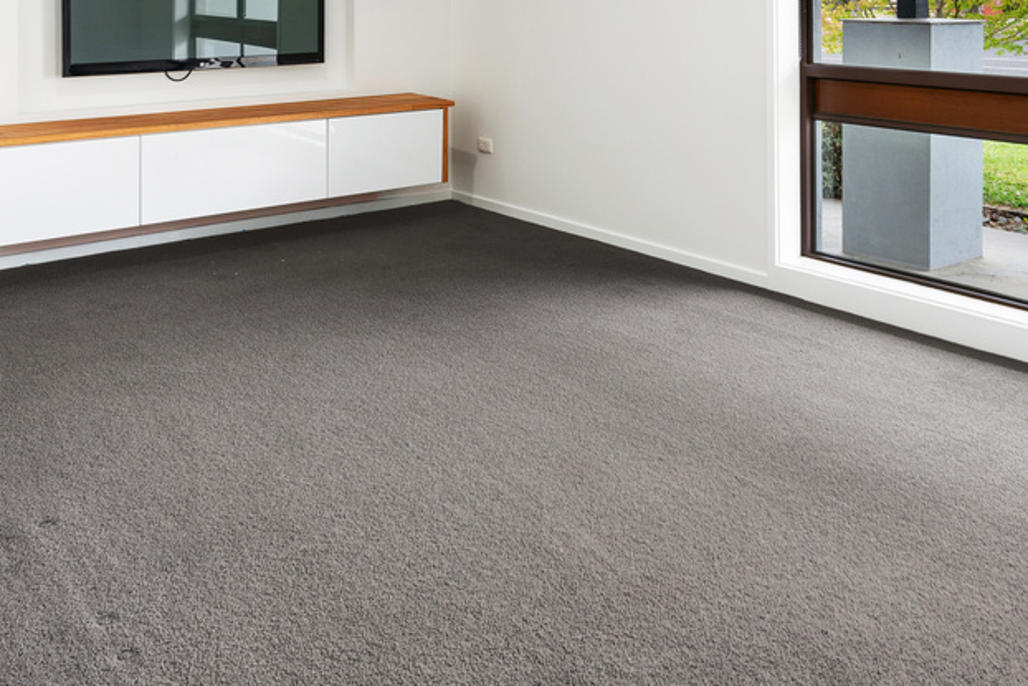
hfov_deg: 52.9
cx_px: 595
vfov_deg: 33.6
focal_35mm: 36
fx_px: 1028
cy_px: -8
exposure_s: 1/3
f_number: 8
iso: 125
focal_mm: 14
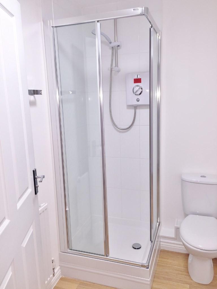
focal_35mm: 29
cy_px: 144
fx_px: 242
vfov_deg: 61.7
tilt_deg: -9.5
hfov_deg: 48.2
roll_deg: +0.7
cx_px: 108
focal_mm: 4.15
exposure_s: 1/33
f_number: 2.2
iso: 32
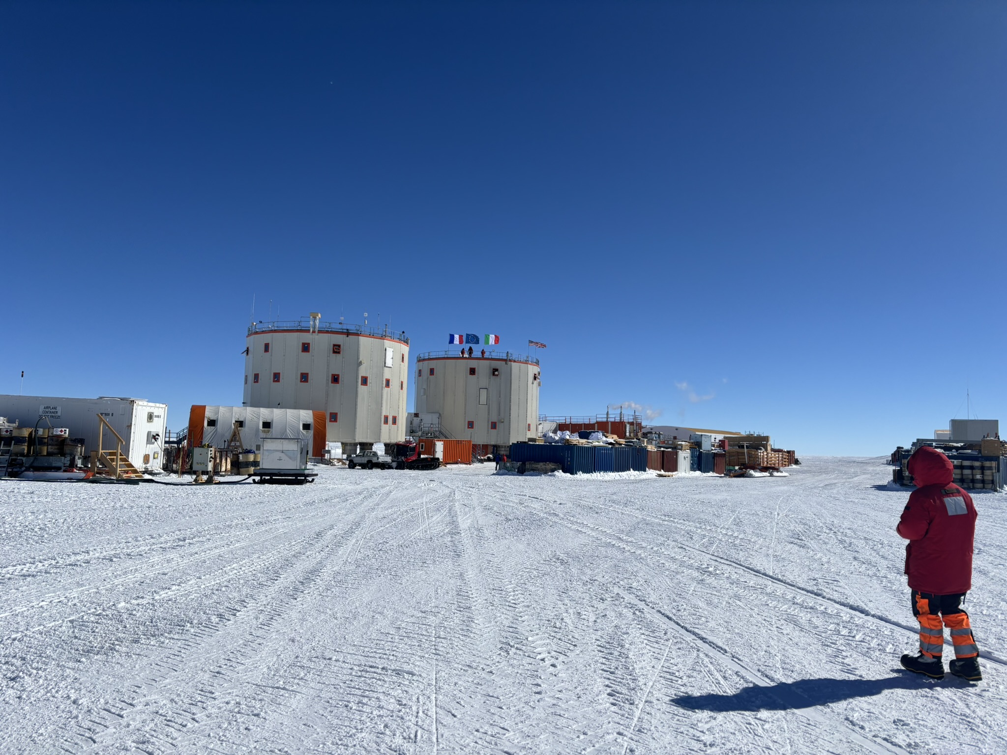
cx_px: 504
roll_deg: -0.7
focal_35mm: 26
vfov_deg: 53.1
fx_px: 756
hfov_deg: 67.3
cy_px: 378
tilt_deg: +4.6
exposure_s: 1/13889
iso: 50
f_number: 1.6
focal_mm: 5.96
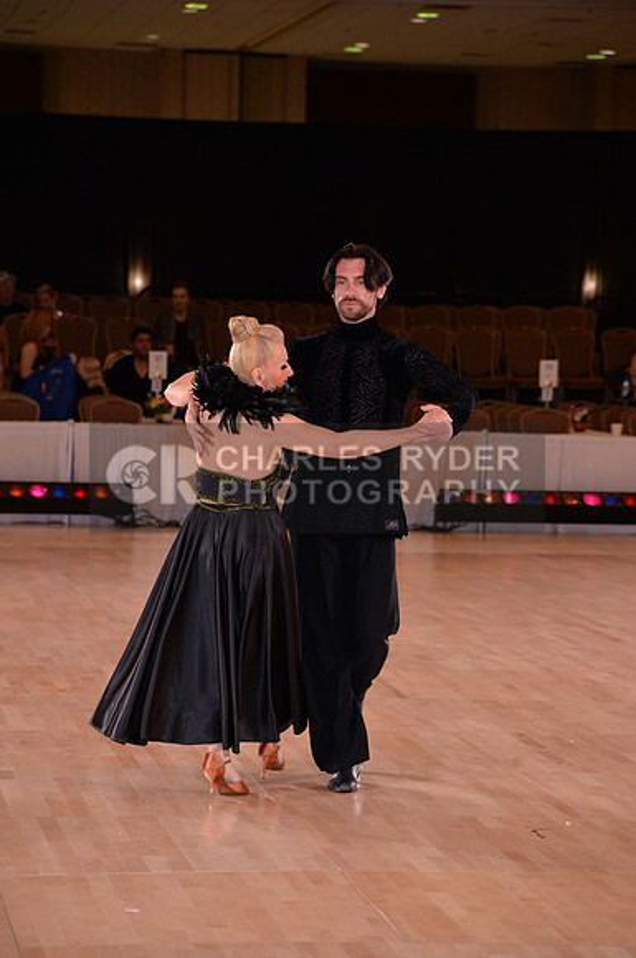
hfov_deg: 11.4
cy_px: 479
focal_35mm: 120
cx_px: 318
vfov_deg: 17.1
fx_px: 3189
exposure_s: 1/250
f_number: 4.5
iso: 2000
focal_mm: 120
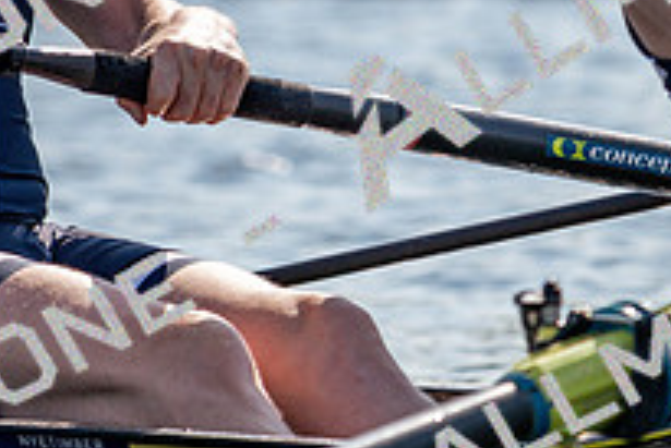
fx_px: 14641
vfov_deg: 1.8
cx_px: 69
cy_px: -100
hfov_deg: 2.6
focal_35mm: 785
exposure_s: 1/1600
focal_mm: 277
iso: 200
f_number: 5.6
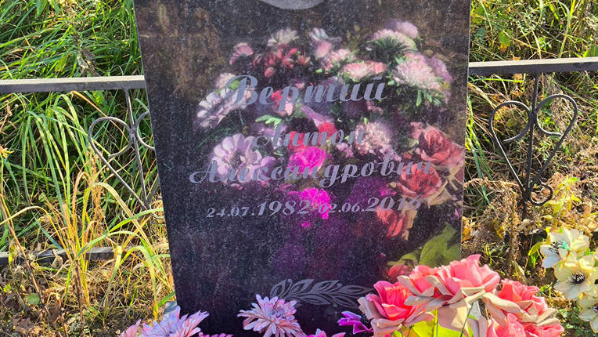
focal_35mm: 57
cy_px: 132
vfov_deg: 21.1
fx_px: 904
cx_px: 308
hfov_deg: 36.6
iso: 50
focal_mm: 4.71
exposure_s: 1/411
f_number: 1.7
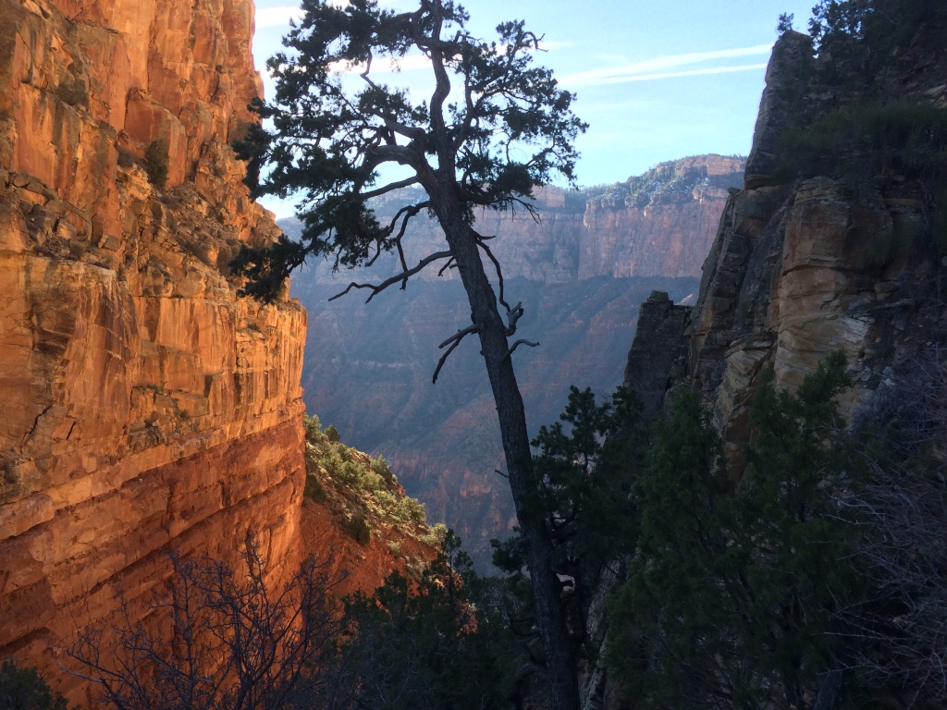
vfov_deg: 48.2
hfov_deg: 61.7
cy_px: 355
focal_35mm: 29
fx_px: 793
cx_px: 474
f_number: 2.2
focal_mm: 4.15
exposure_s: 1/406
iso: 32
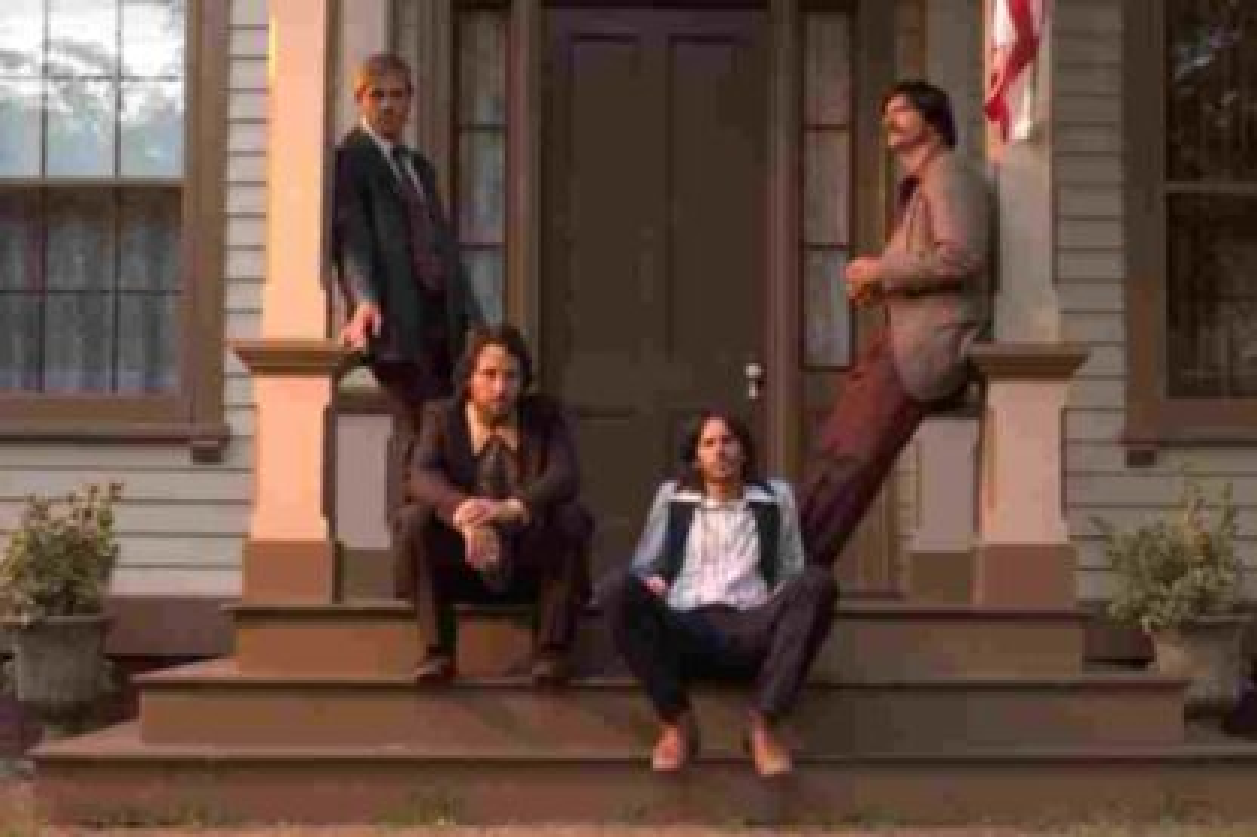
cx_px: 628
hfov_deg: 27.0
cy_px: 418
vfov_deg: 18.2
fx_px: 2618
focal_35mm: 75
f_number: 2.5
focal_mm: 50
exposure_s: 1/100
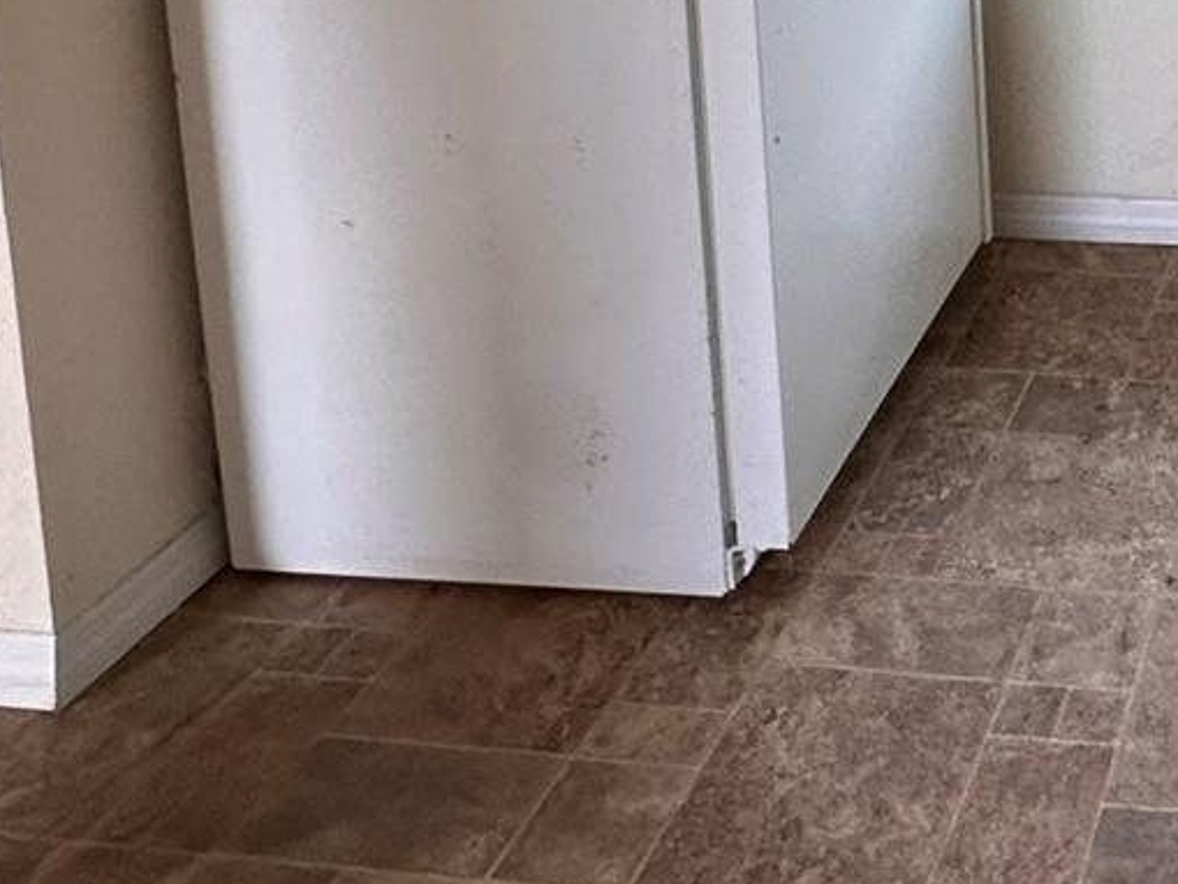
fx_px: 1498
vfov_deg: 26.6
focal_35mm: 44
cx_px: 1317
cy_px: -329
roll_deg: +1.2
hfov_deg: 36.0
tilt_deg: -6.7
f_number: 2.2
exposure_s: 1/99
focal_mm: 2.22
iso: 100
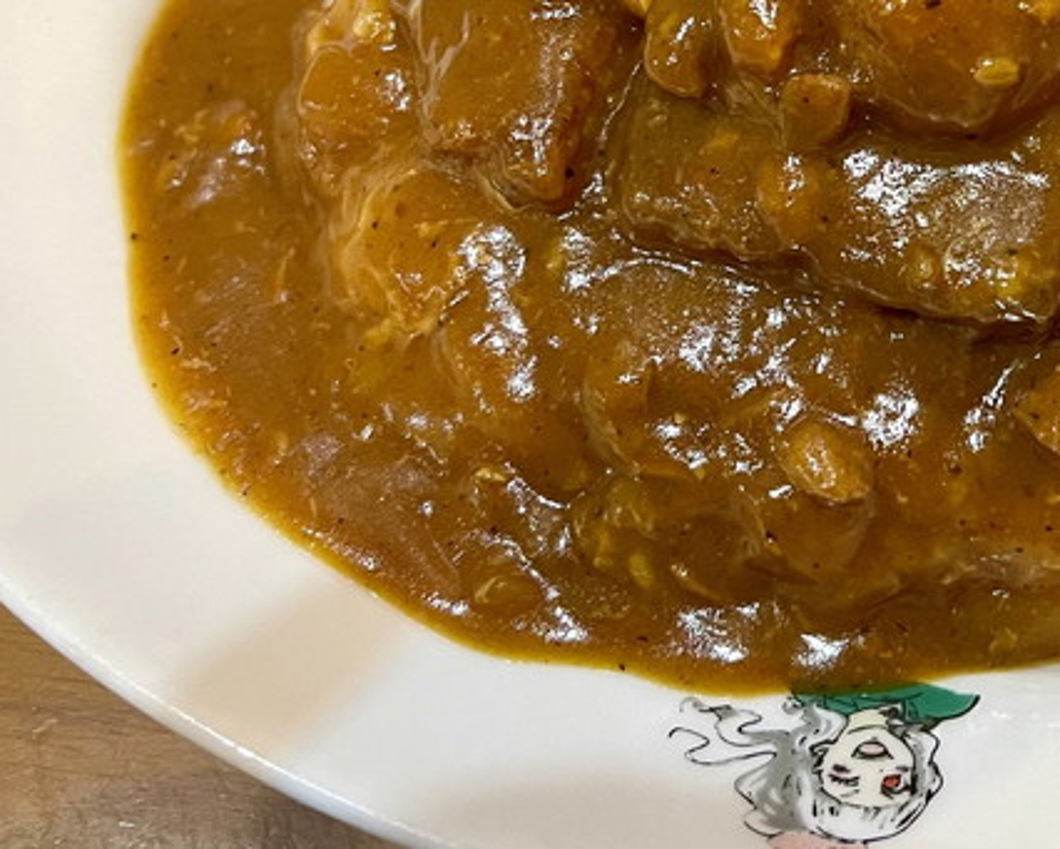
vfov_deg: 24.6
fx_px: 1914
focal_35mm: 61
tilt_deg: -62.7
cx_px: 988
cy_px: 159
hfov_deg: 29.5
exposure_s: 1/50
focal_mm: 5.7
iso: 250
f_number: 1.5
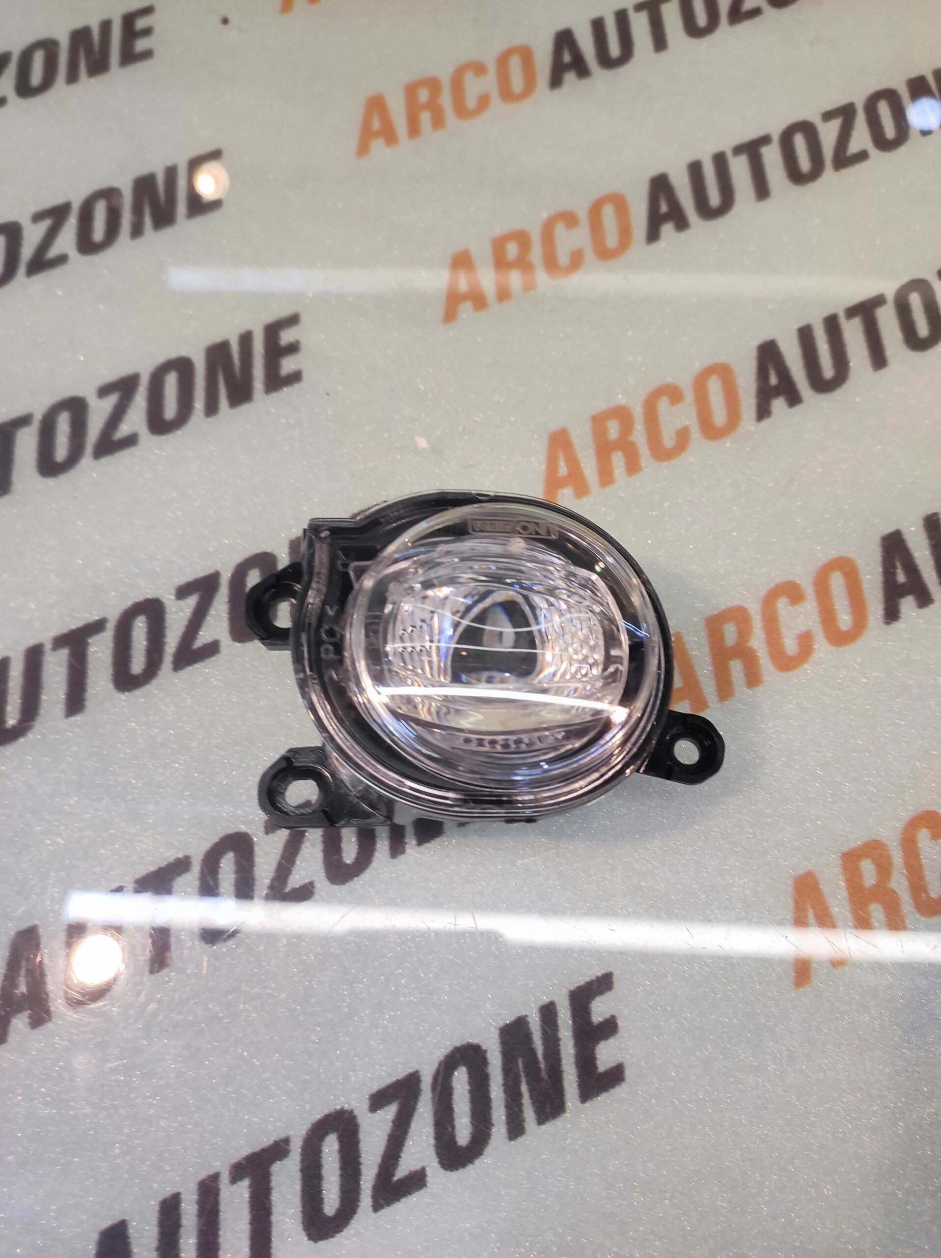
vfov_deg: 91.1
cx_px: 470
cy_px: 629
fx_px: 617
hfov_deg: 74.7
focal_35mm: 17
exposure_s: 1/33
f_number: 1.79
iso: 108
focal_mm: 4.74
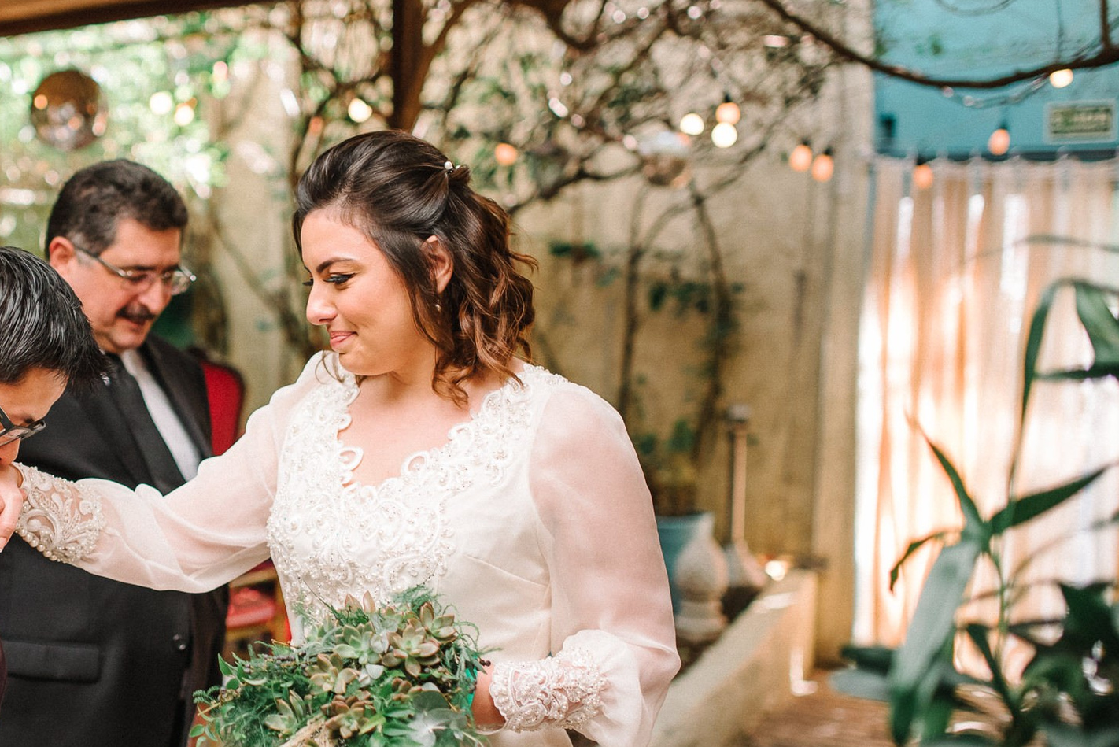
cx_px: 181
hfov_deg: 30.9
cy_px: 486
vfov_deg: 21.5
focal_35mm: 63
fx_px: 1959
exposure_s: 1/500
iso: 800
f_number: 1.8
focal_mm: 35
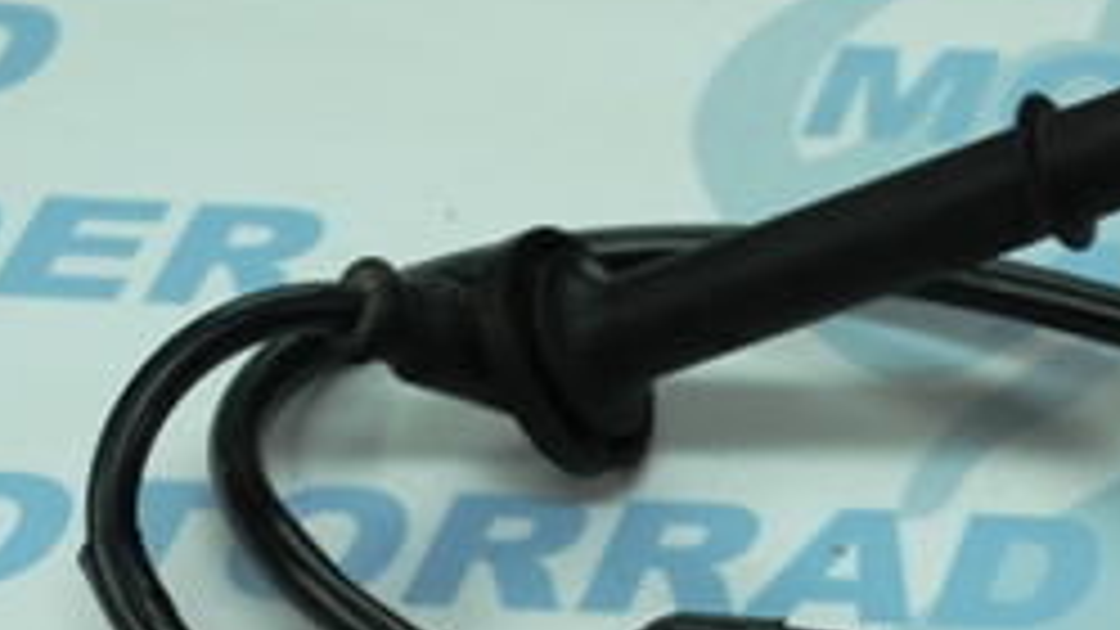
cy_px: 828
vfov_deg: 7.8
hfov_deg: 13.9
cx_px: 963
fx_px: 4573
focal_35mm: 154
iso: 200
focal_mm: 38
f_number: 4.5
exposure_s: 1/50
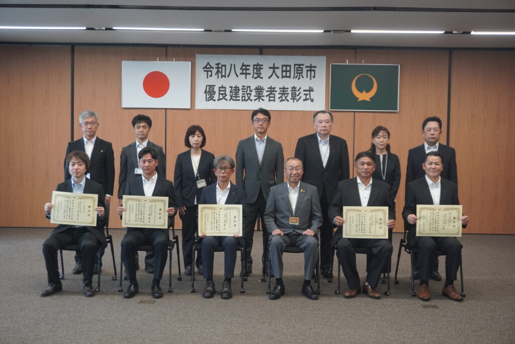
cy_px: 172
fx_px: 644
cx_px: 258
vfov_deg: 29.9
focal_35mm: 45
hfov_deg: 43.6
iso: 1600
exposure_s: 1/160
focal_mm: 30
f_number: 5
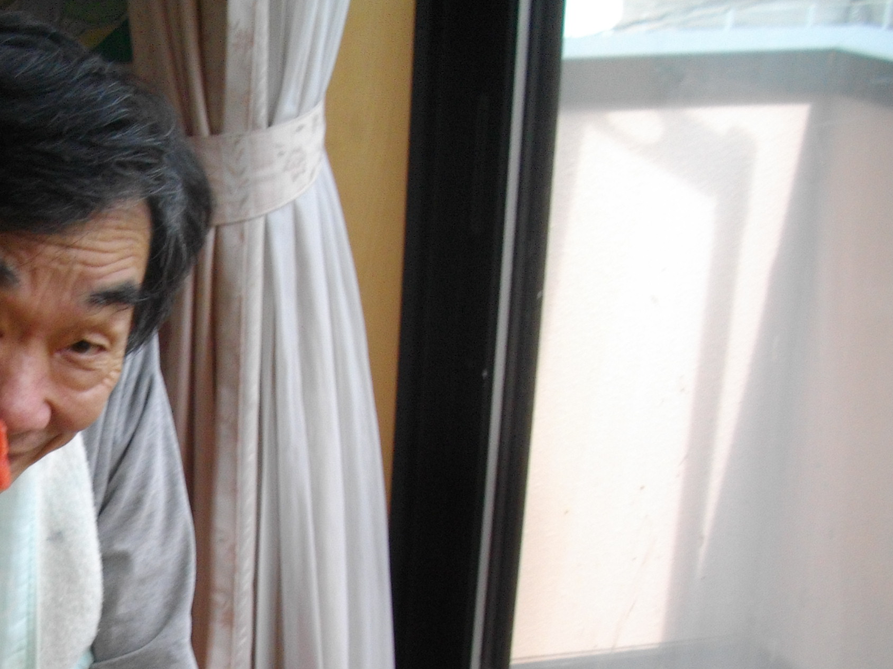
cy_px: 712
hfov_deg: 27.1
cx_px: -34
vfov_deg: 21.0
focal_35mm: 67
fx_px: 1728
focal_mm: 5.7
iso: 100
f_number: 2.9
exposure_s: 1/160
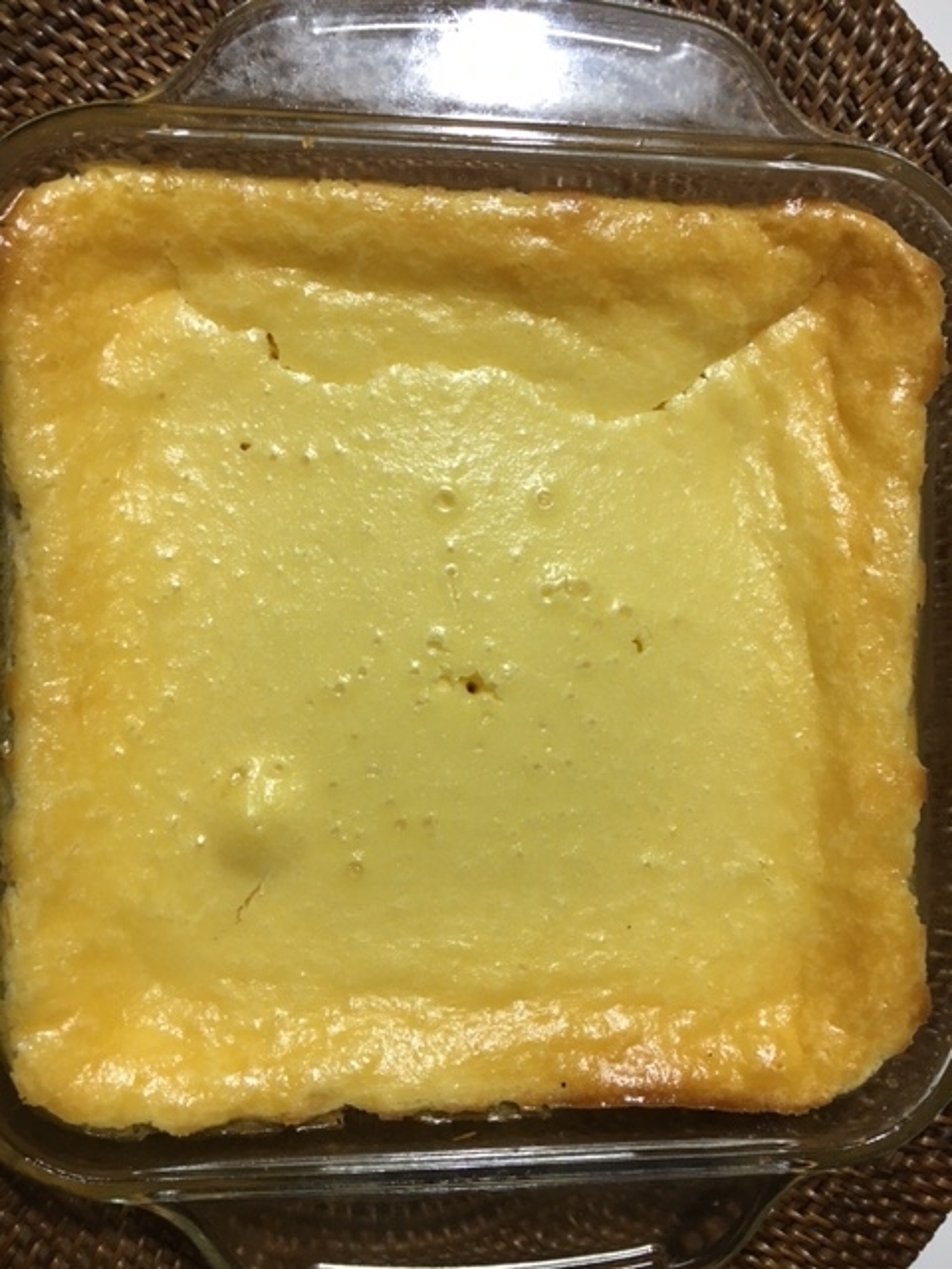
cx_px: 476
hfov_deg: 48.2
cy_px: 634
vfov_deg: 61.7
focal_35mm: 29
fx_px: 1063
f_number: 2.2
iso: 80
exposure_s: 1/30
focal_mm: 4.15
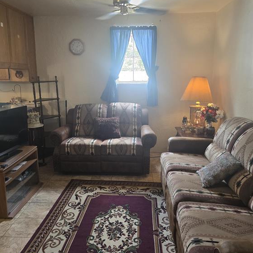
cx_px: 123
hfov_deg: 57.3
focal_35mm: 28
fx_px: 232
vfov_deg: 57.2
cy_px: 117
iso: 160
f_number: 1.7
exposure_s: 1/120
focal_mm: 6.3
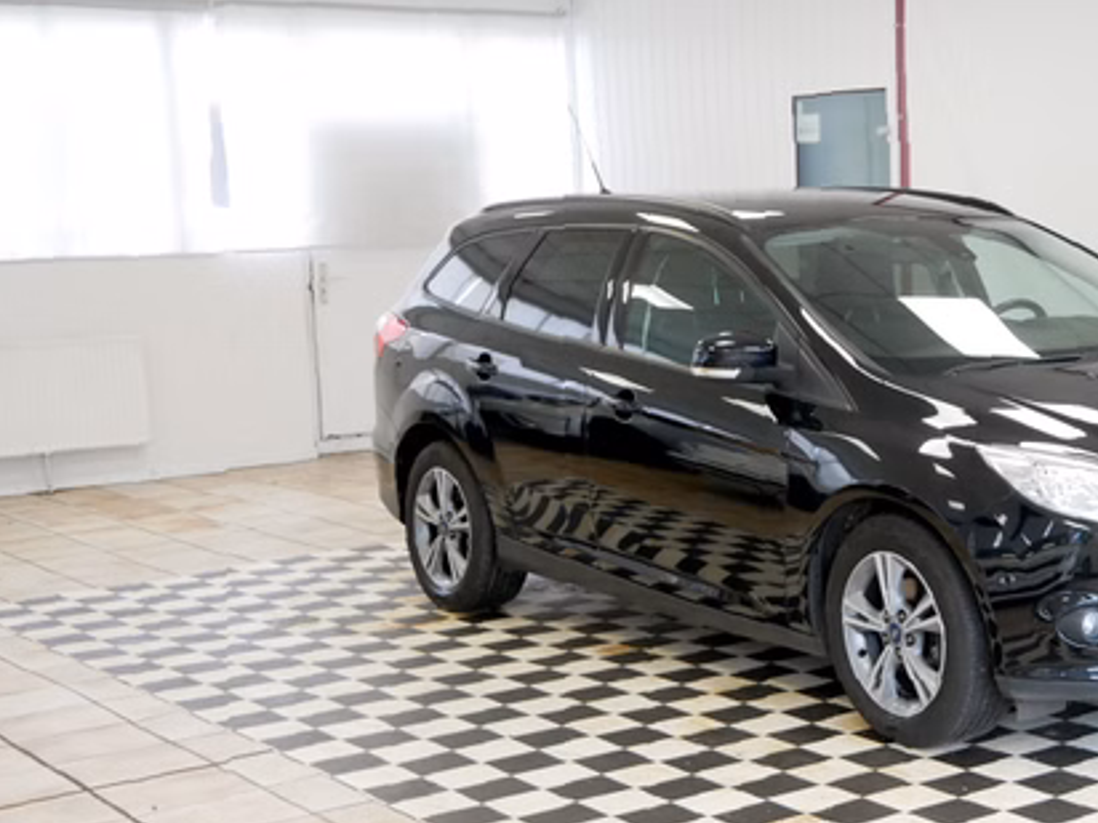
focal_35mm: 66
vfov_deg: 22.3
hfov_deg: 28.0
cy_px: 410
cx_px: 1034
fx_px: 2093
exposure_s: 1/60
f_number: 3.8
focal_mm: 17
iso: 500
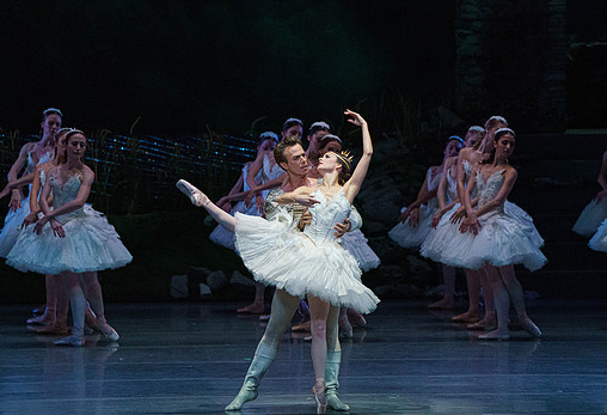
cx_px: 313
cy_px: 193
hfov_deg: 6.3
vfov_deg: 4.3
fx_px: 5538
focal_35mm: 326
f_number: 5.6
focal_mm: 274
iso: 8000
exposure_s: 1/250
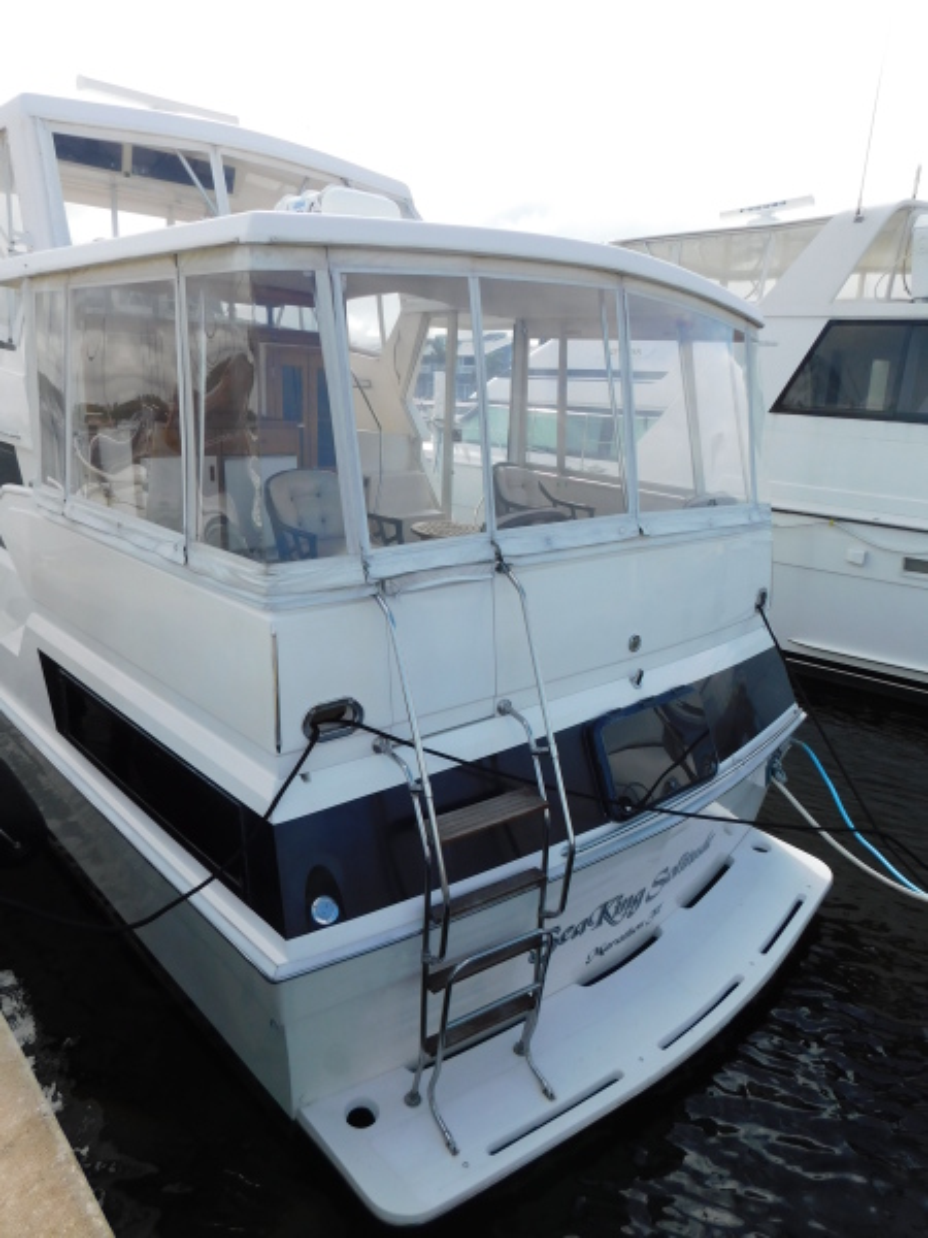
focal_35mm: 23
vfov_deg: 73.9
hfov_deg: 58.9
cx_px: 464
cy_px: 619
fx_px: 822
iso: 125
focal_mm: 4
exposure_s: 1/1250
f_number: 3
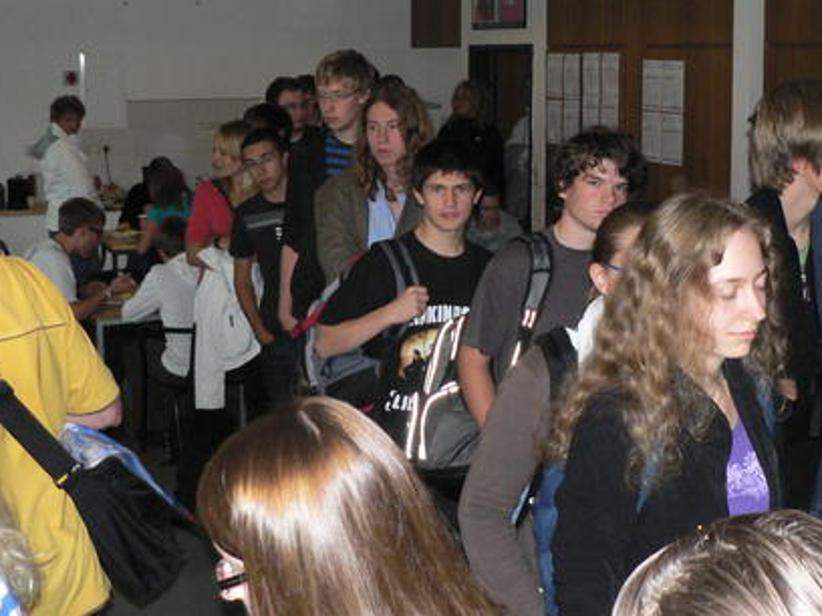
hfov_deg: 36.0
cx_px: 494
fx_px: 1259
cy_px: 203
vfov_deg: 27.4
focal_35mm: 53
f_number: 2.8
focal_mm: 6
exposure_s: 1/60
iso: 300
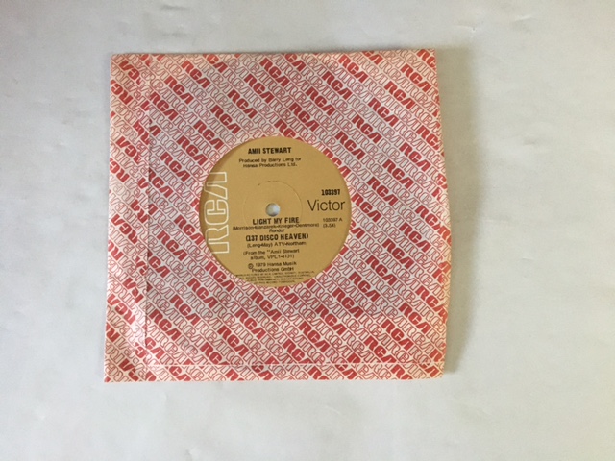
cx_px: 308
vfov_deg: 48.2
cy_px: 230
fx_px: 515
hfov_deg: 61.7
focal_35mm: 29
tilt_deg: -84.2
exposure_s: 1/17
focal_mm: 4.15
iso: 320
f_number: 2.2
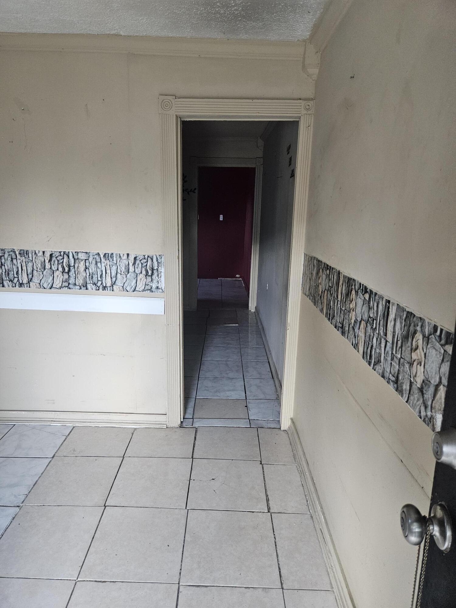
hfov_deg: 58.9
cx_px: 228
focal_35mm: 23
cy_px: 304
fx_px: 404
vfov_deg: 73.9
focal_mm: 5.4
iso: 500
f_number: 1.8
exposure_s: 1/240
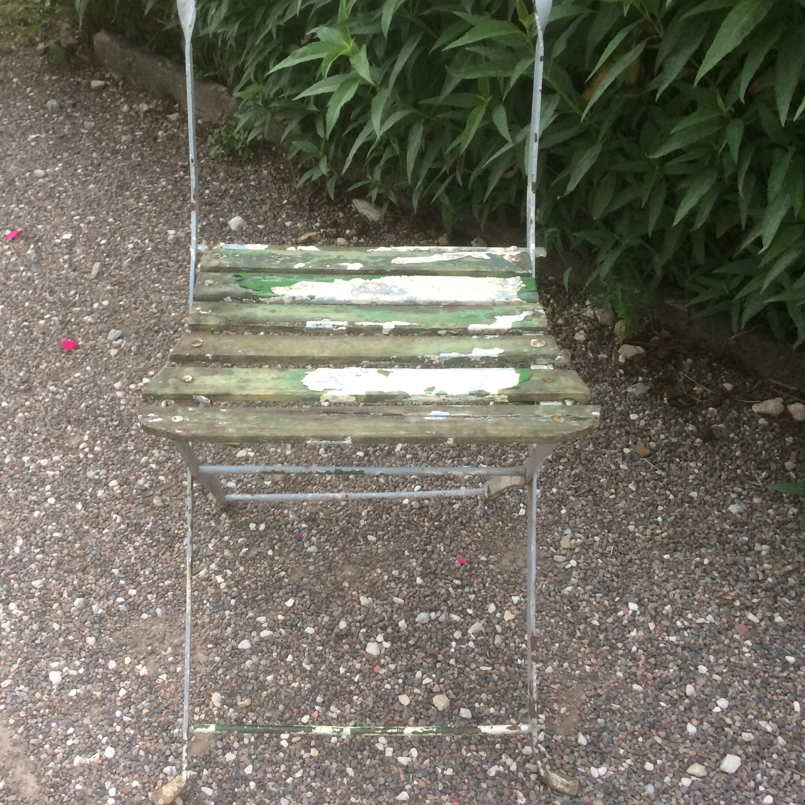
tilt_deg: -35.3
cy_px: 331
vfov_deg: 40.8
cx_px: 338
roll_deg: -2.9
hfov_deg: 40.8
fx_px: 1079
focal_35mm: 41
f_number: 2.2
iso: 64
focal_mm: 4.15
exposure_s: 1/33
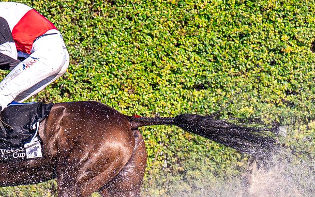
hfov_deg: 8.3
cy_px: 131
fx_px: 2173
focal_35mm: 253
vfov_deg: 5.2
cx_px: 22
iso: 400
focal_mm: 125
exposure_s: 1/3200
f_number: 3.5
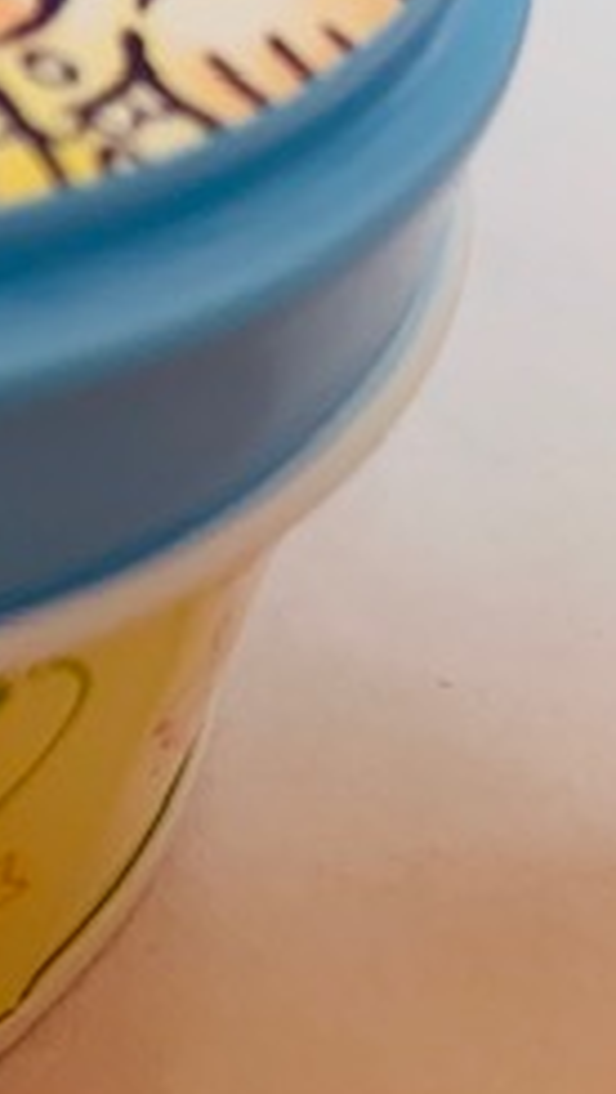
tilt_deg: -37.2
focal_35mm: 74
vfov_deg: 28.1
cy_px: 259
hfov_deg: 13.5
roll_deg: -3.7
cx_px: -683
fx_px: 2147
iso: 125
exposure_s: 1/50
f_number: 1.8
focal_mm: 4.25
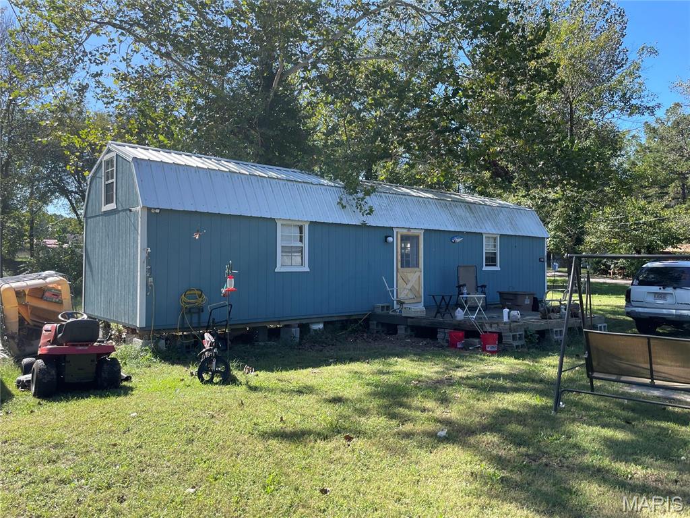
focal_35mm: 26
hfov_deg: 67.3
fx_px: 518
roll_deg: +0.0
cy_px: 259
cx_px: 345
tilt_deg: +2.2
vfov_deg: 53.1
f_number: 1.6
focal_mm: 4.2
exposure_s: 1/979
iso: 32
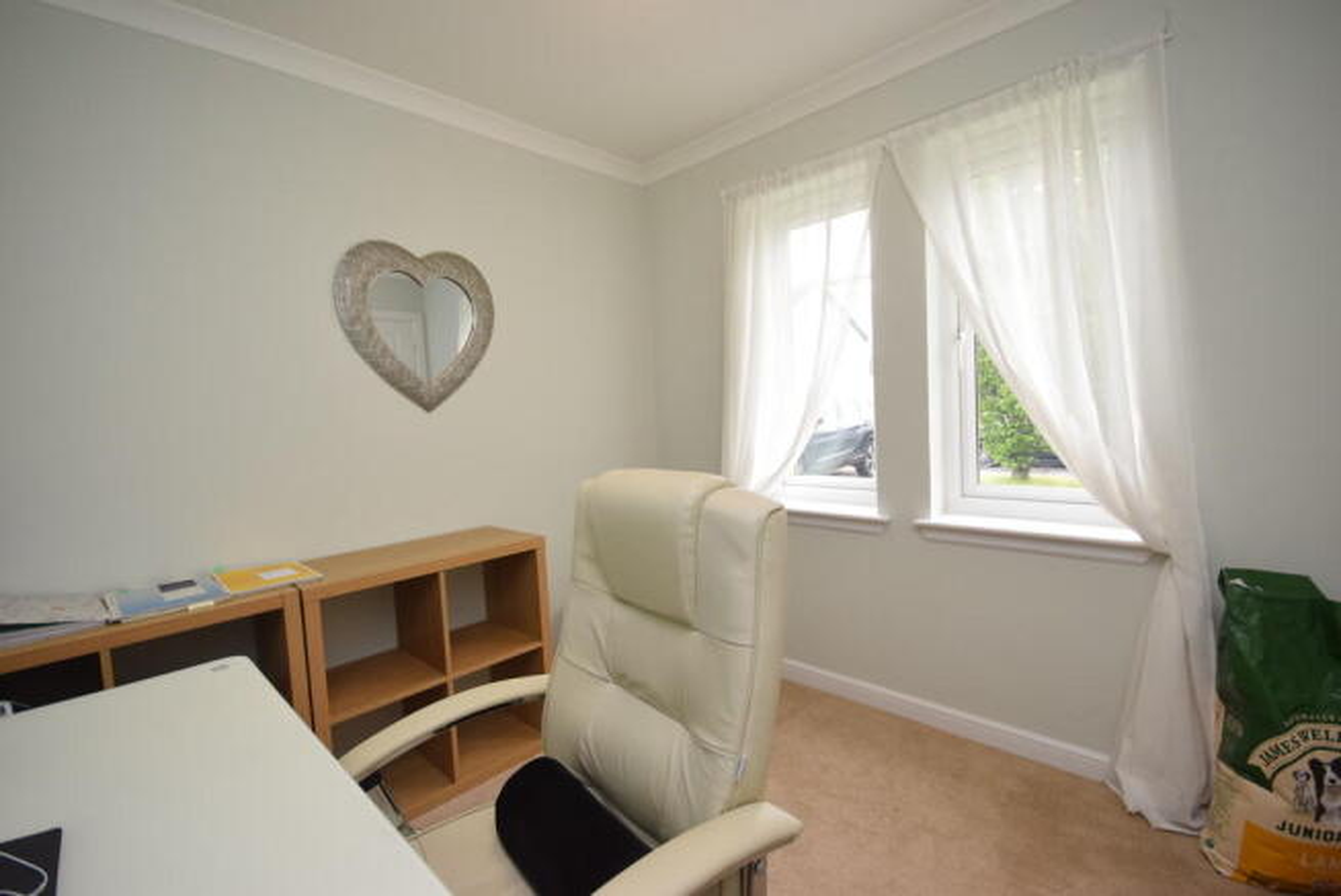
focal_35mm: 15
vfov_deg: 77.4
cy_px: 448
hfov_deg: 100.4
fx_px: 559
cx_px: 670
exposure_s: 1/125
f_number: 5.6
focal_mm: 10
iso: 800
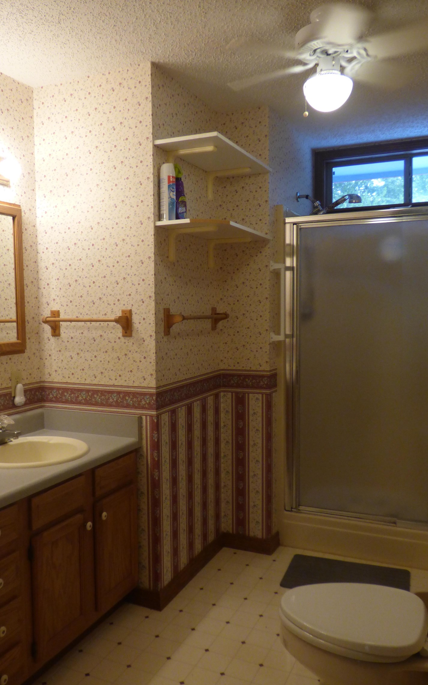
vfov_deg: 61.2
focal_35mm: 31
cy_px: 343
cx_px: 178
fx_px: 579
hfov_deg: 40.5
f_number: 3.2
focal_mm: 5.04
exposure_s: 1/60
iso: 320
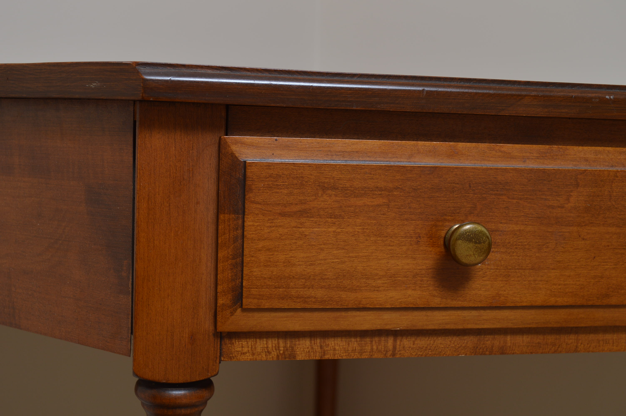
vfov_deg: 26.4
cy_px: 208
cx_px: 313
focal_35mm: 51
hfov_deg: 38.9
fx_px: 886
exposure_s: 1/125
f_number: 5.6
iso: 100
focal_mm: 34
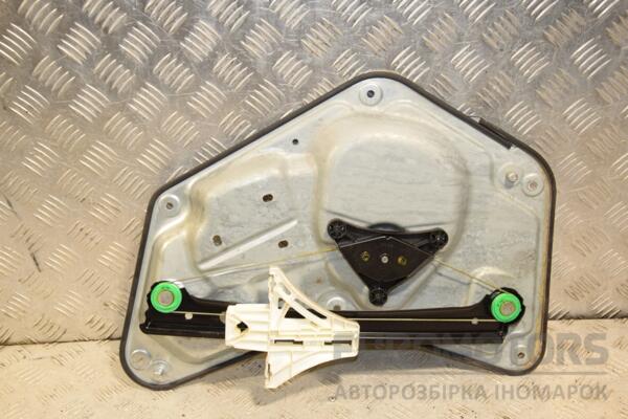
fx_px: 837
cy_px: 210
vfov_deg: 28.1
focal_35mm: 48
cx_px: 314
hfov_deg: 41.1
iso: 800
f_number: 6.3
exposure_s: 1/200
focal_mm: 32
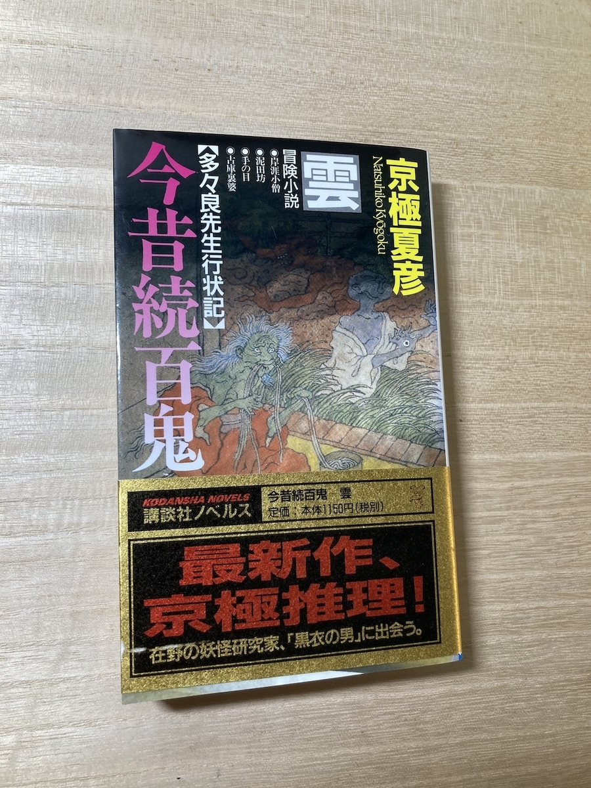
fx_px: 637
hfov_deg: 49.7
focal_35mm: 28
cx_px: 296
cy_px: 394
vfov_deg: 63.4
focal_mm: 3.99
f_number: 1.8
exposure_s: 1/100
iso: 40
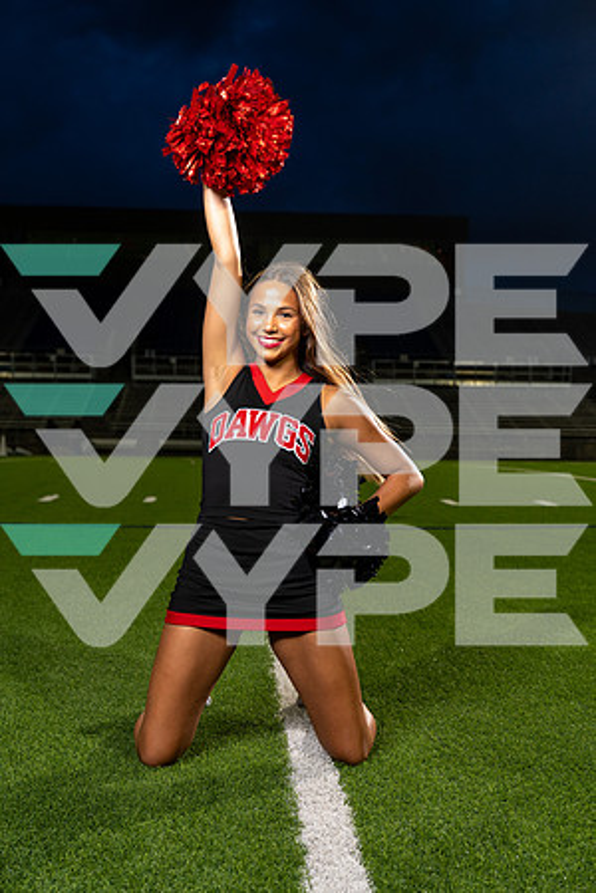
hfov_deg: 29.2
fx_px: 1142
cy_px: 446
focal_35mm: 46
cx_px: 298
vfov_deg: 42.7
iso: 640
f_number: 4.5
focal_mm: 46
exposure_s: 1/250
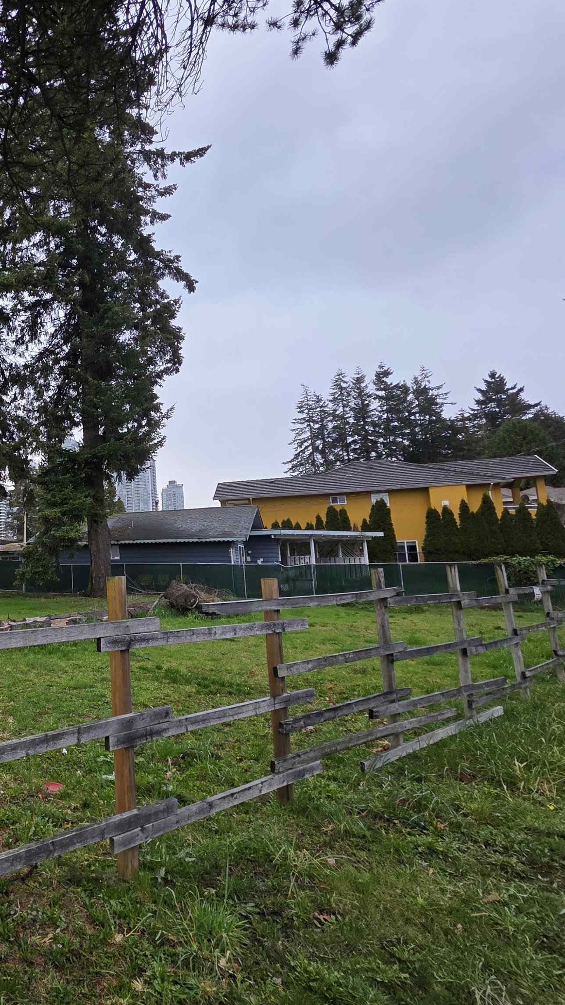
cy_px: 500
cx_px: -42
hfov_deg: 45.4
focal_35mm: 19
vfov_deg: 89.6
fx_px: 506
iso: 40
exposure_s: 1/141
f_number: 1.9
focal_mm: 2.2
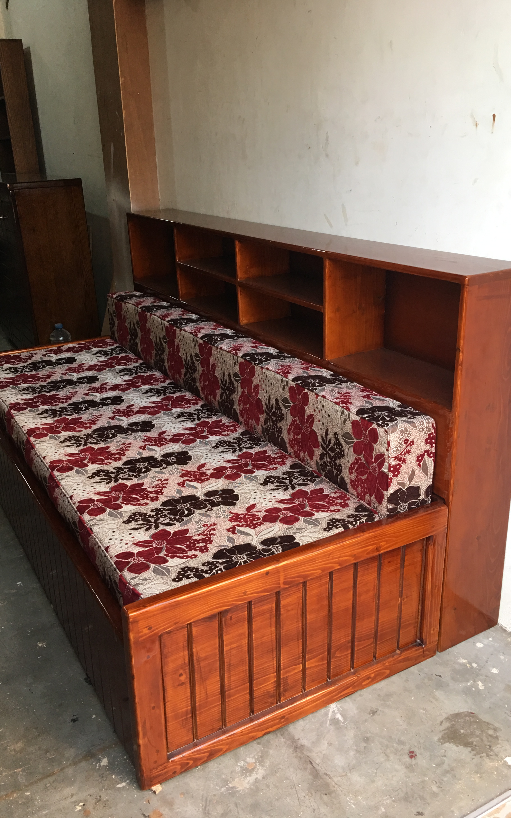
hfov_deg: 40.6
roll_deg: +1.3
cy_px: 406
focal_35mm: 31
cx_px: 243
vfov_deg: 61.2
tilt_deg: -18.5
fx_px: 691
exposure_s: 1/33
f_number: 2.2
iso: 50
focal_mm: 4.15
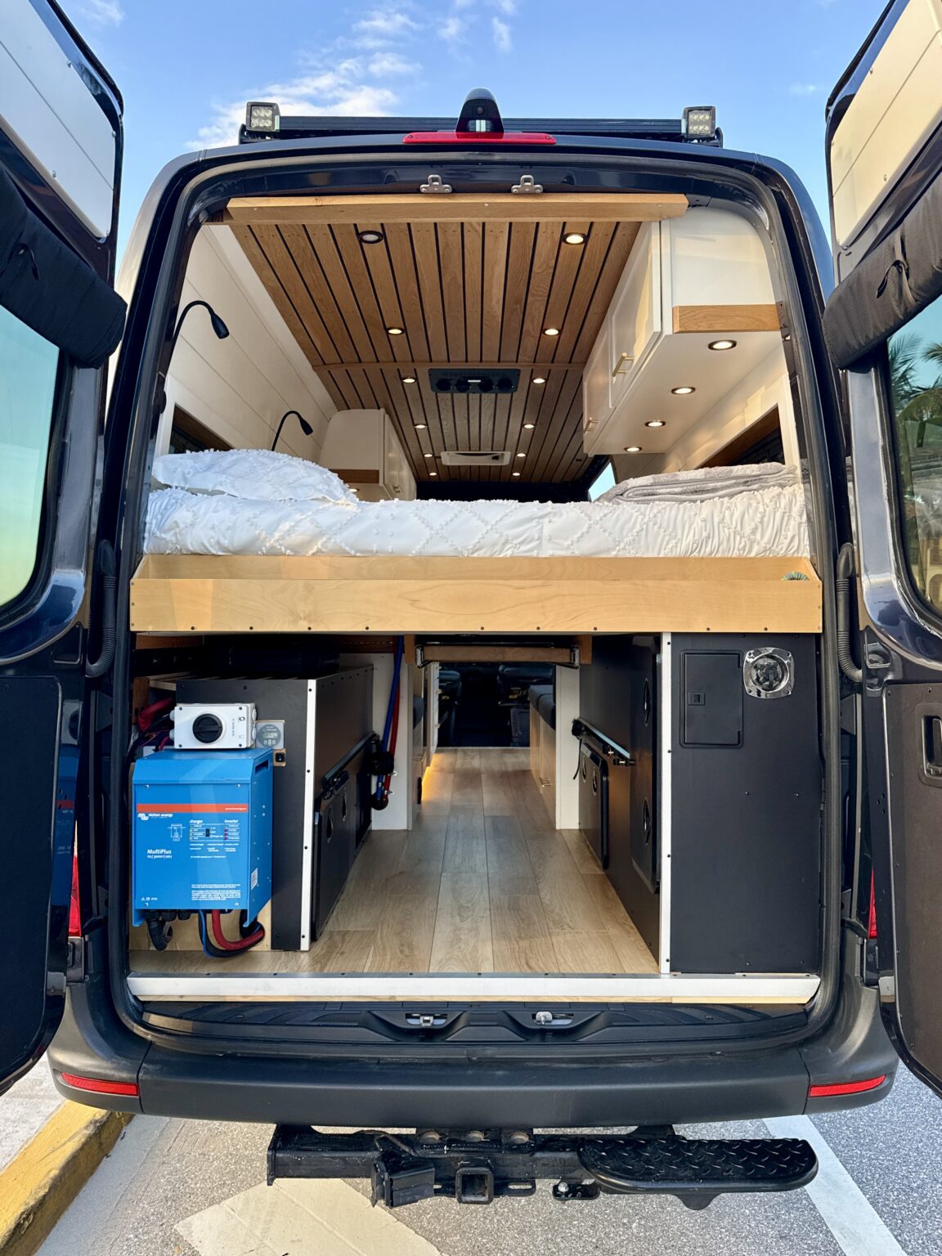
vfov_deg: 71.6
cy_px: 628
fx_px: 871
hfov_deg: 56.8
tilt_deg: +0.8
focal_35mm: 24
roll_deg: -2.1
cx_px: 471
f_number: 1.78
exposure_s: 1/255
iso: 100
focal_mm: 6.76
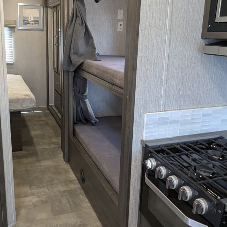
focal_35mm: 35
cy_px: 95
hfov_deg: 47.1
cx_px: 98
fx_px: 260
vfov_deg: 47.0
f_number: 2.2
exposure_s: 1/91.3
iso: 323
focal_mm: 2.35
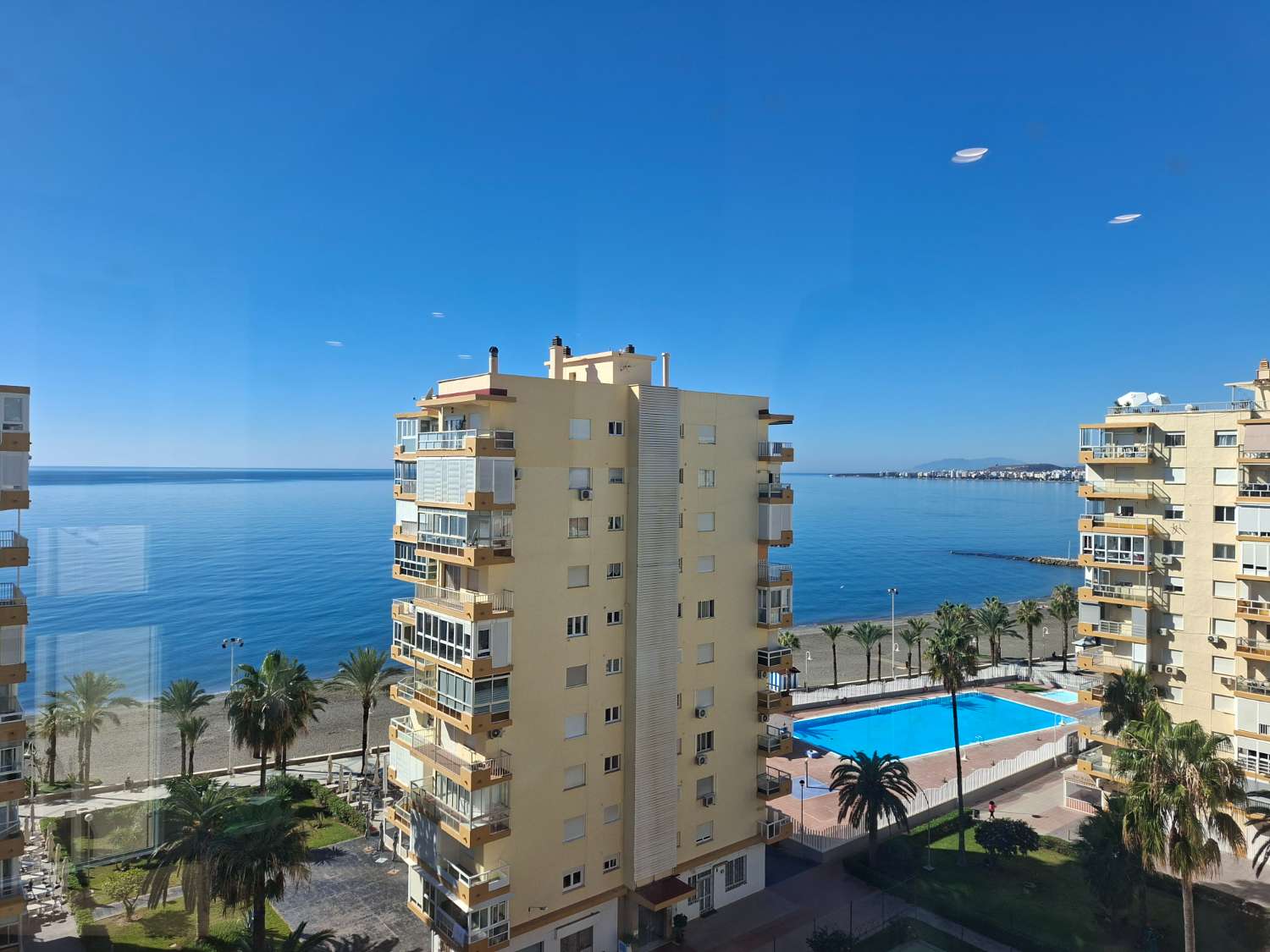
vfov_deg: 58.9
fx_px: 844
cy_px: 476
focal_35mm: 23
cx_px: 635
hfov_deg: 73.9
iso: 50
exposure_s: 1/1292
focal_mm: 5.54
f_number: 1.8
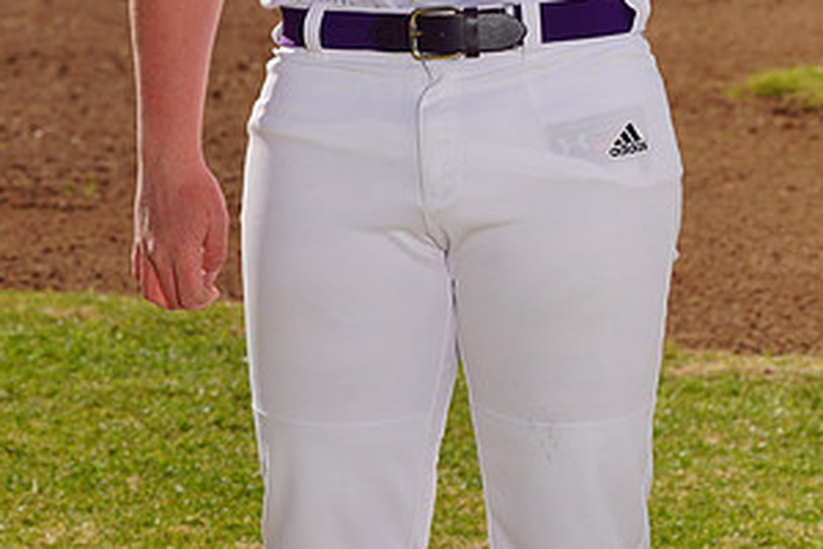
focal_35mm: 334
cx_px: 470
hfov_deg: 6.2
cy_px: -228
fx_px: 7635
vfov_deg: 4.1
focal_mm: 173
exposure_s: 1/250
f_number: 11
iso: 100
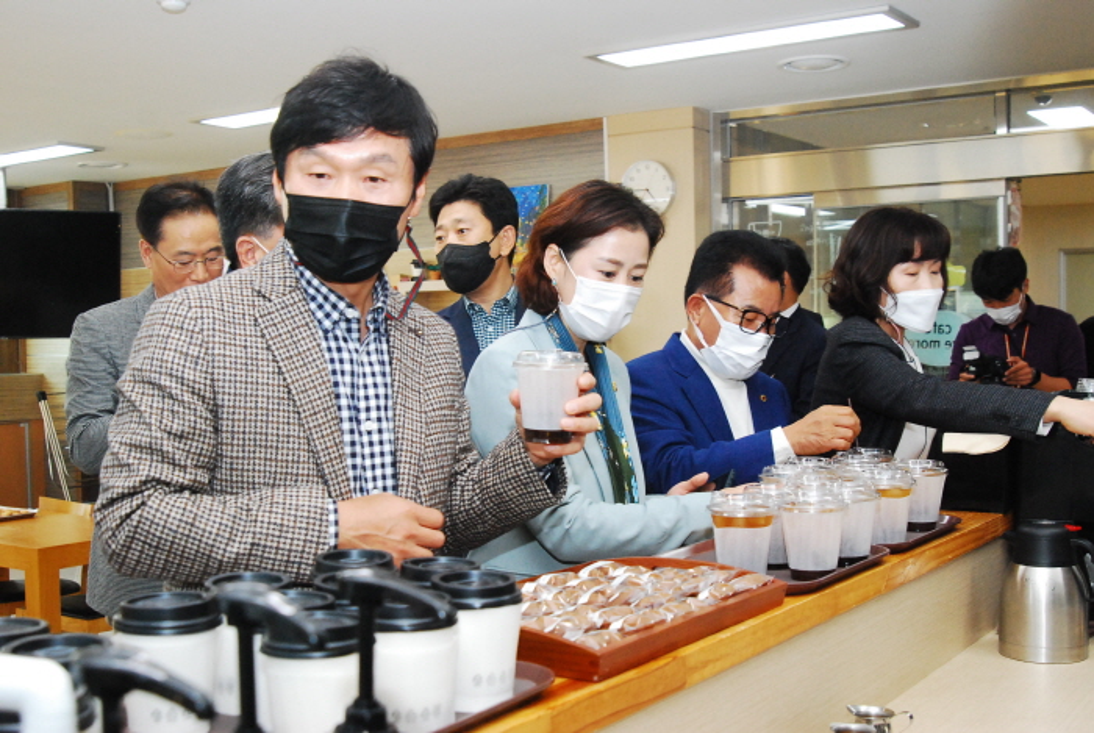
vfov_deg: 32.0
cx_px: 547
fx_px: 1278
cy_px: 366
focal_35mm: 42
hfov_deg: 46.3
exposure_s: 1/125
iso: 1600
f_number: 7.1
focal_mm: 28
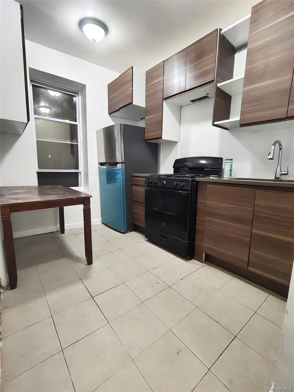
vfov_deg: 98.2
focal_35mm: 15
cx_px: 147
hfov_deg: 81.8
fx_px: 170
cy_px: 196
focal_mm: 1.64
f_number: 2.2
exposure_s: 1/60
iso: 931
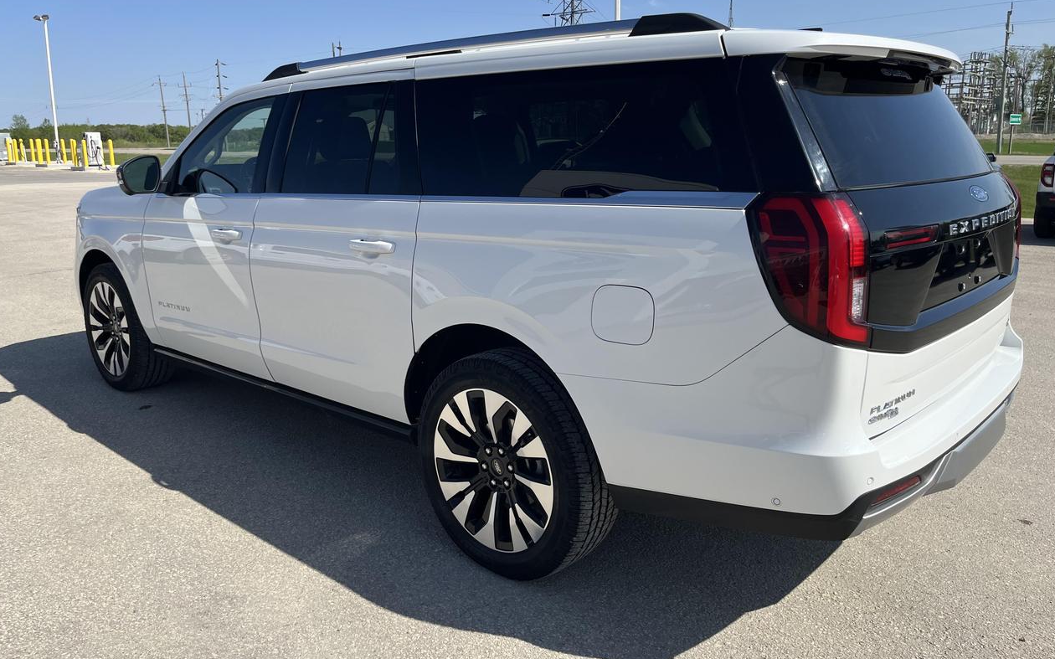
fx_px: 805
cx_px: 528
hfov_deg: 66.5
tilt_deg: -11.5
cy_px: 312
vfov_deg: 44.5
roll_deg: +0.6
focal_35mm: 28
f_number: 1.6
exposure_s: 1/5556
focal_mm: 5.1
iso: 50
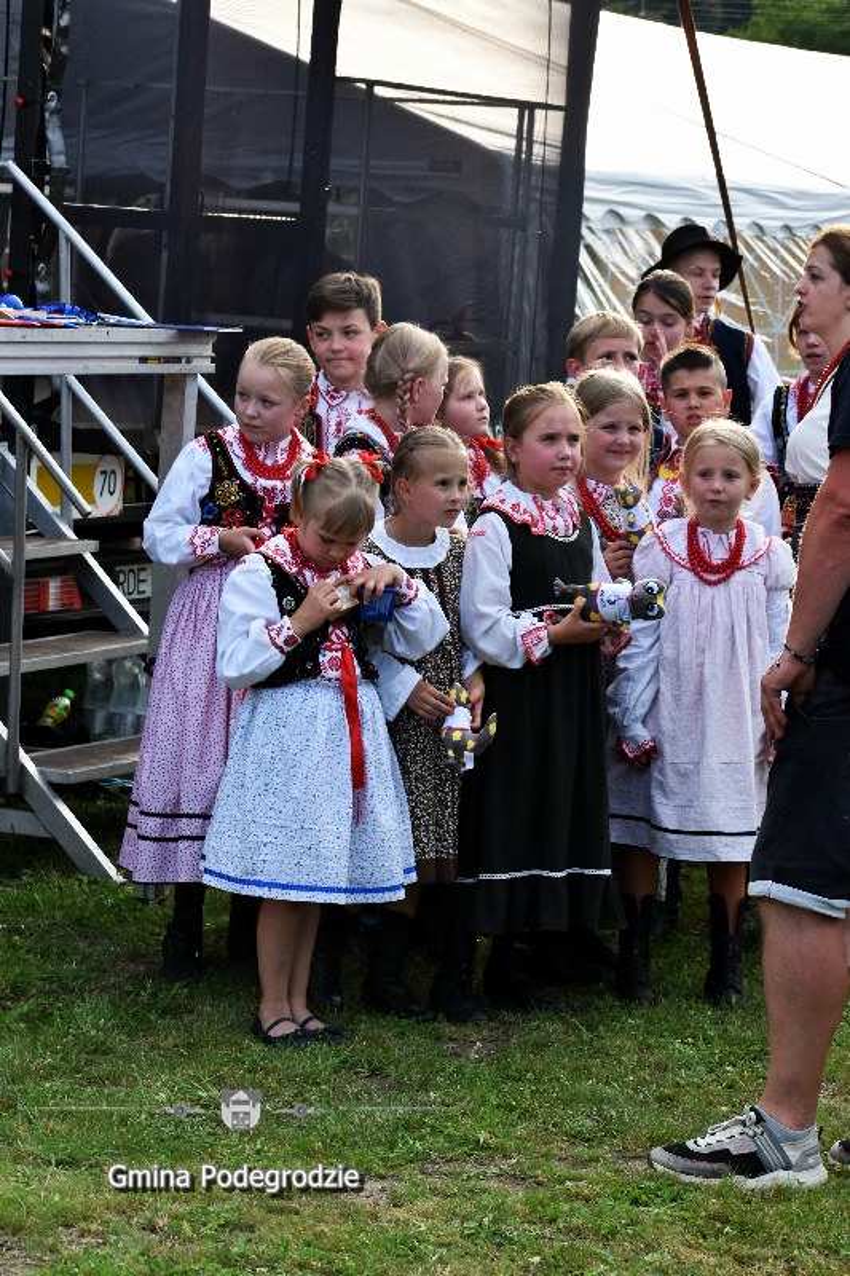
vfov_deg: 19.5
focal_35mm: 105
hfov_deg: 13.0
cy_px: 638
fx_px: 3720
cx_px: 425
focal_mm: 70
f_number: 8
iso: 400
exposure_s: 1/250
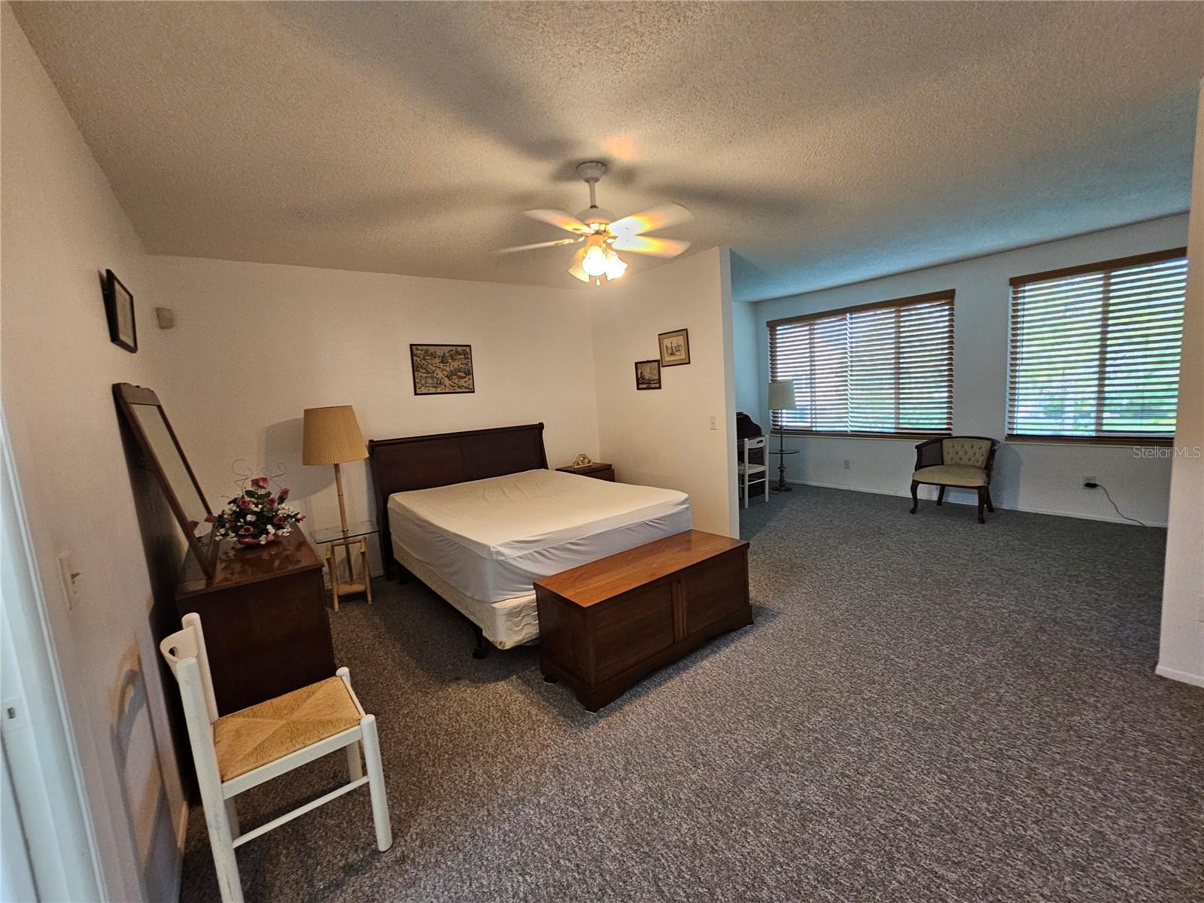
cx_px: 602
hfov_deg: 106.2
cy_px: 452
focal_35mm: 13
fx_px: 452
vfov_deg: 89.9
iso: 320
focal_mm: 2.2
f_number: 2.2
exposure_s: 1/60
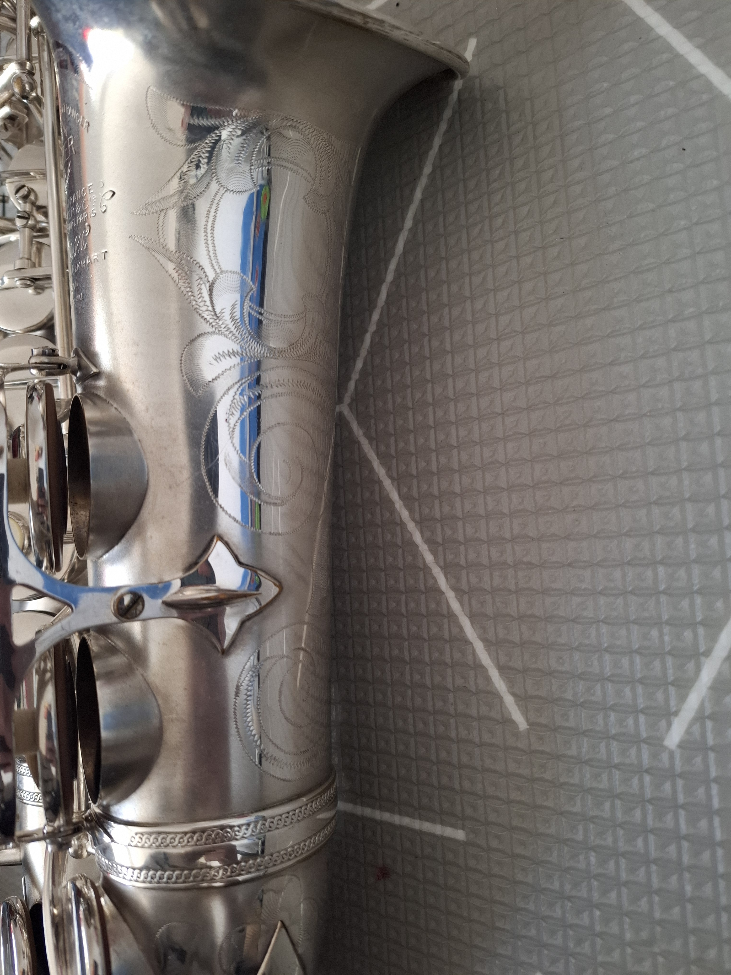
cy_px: 488
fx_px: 648
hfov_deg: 58.9
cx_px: 366
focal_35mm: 23
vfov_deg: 73.9
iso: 200
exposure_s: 1/120
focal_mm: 5.54
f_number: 1.8
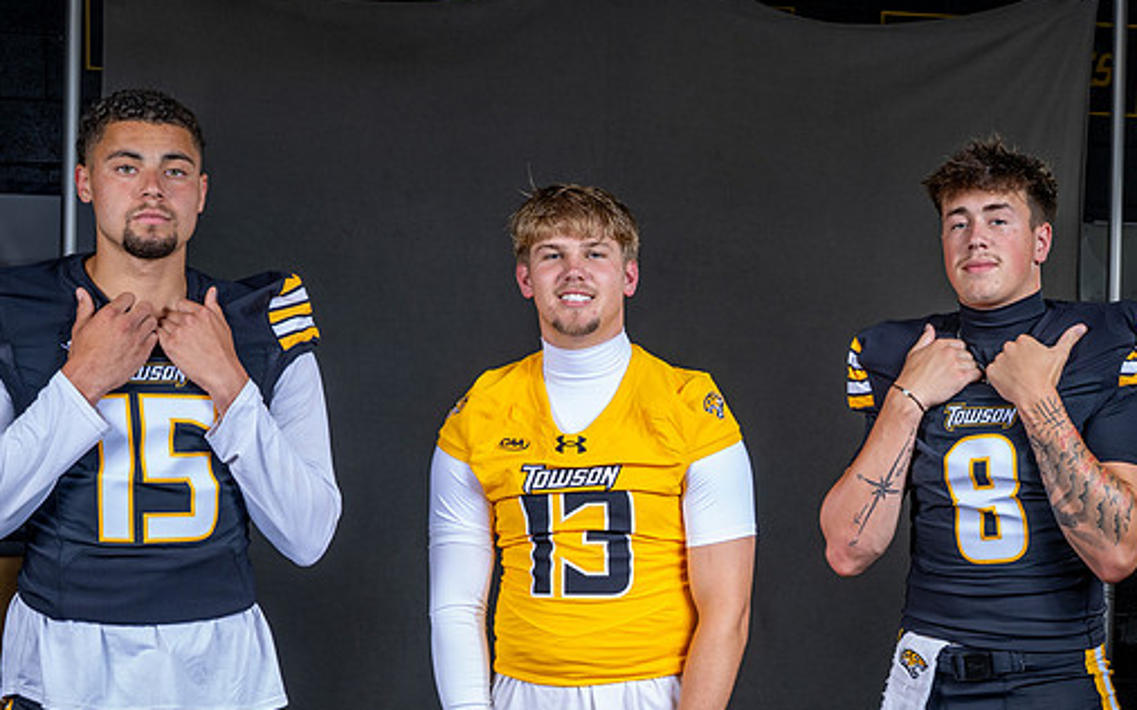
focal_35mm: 71
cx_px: 873
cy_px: 608
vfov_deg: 18.1
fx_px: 2200
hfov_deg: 28.5
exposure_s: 1/200
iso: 100
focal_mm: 33.5
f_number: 6.3
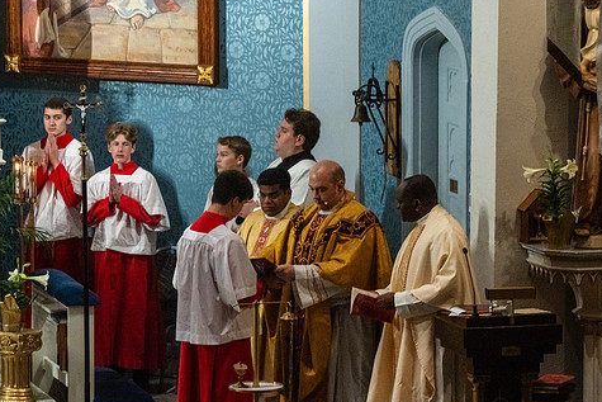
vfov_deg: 5.6
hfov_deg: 8.4
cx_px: 308
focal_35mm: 244
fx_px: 4081
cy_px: 230
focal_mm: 200
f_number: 14
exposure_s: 1/60
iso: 5000
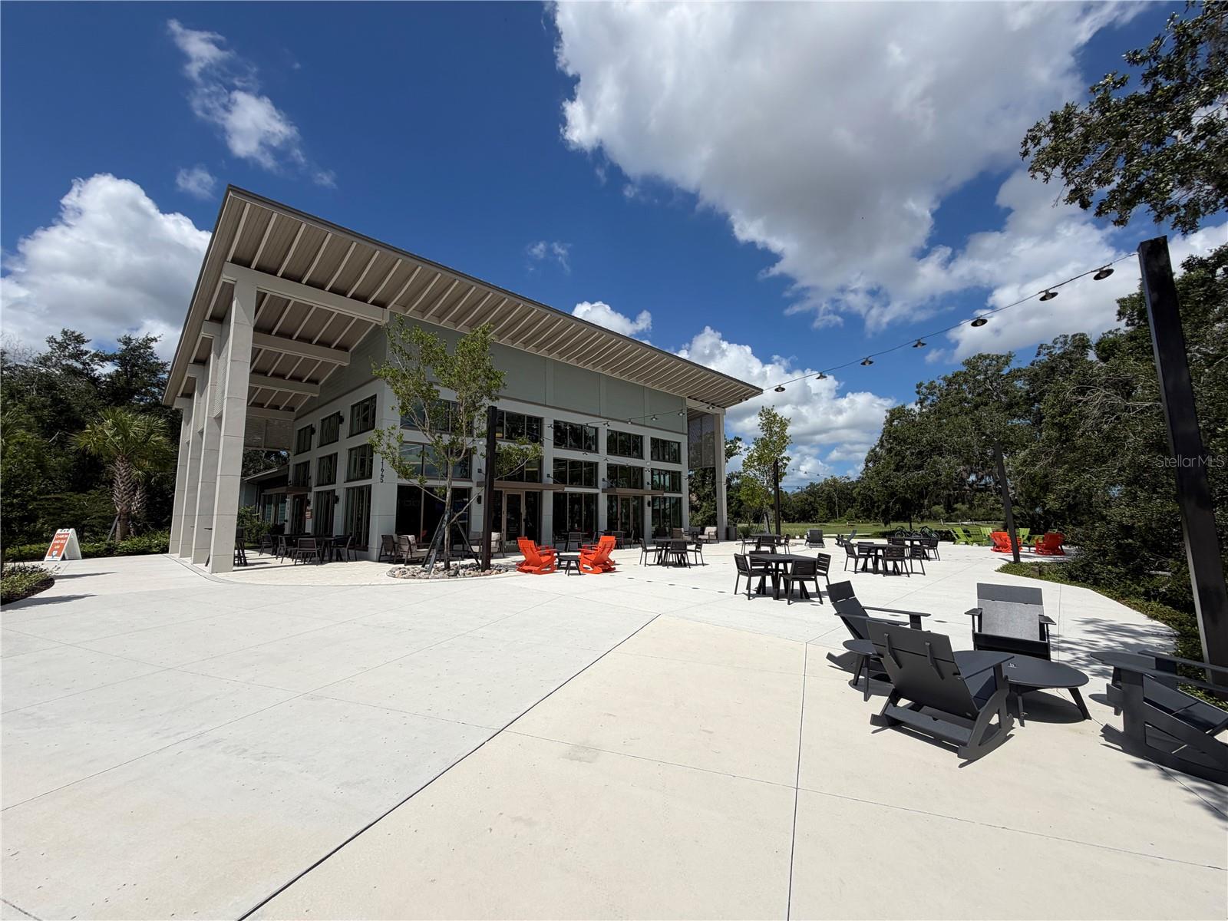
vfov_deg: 85.7
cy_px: 460
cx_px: 614
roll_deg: +1.7
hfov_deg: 102.1
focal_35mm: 14
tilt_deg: +8.4
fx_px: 497
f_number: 2.2
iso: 20
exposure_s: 1/1901
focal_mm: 2.22
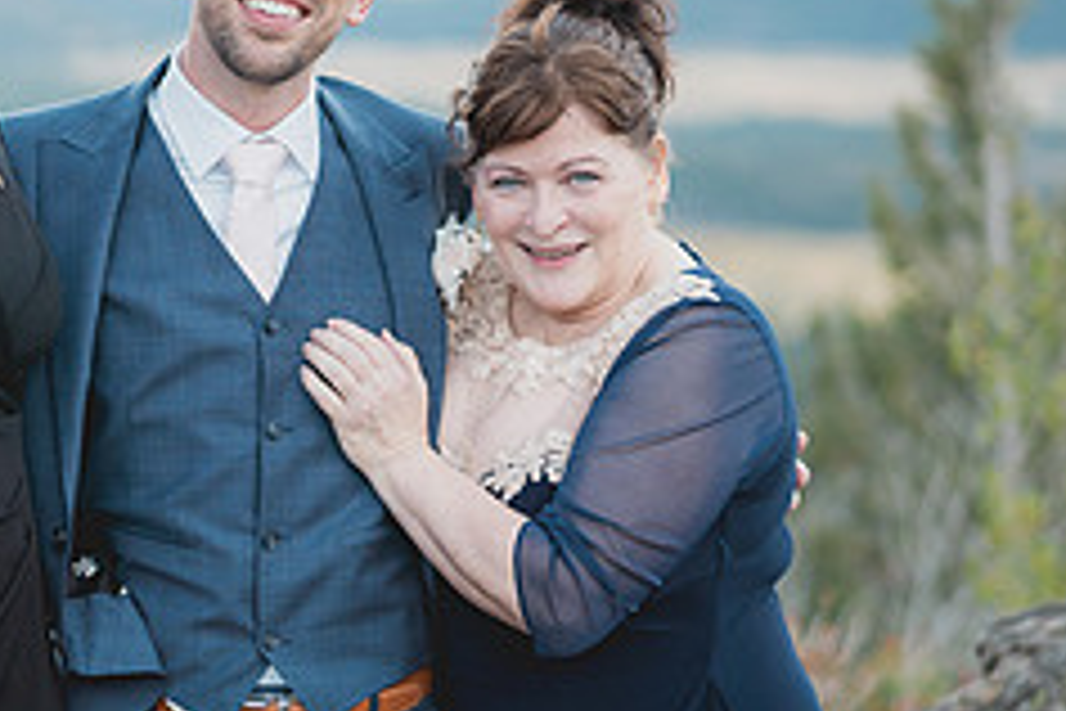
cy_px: 299
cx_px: 211
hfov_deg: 16.1
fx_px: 3731
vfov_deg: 10.9
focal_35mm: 126
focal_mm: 50
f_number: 1.4
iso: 125
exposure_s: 1/500
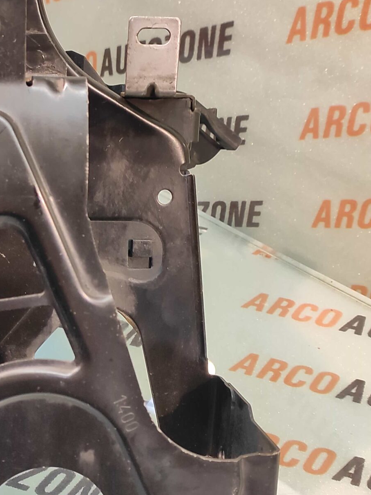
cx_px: 42
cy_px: 306
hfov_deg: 37.2
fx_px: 515
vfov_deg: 50.9
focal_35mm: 36
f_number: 1.79
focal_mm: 4.74
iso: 309
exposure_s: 1/33
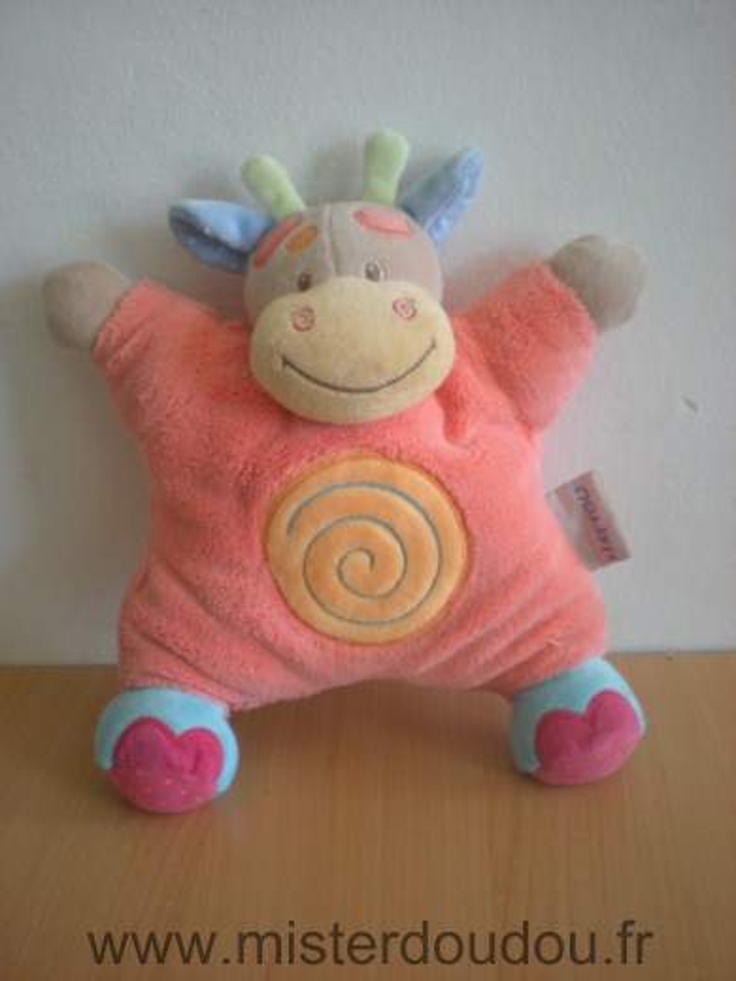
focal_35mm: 38
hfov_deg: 37.7
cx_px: 368
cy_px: 490
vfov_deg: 49.0
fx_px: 1077
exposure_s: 1/45
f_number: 3.1
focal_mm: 6.3
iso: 200
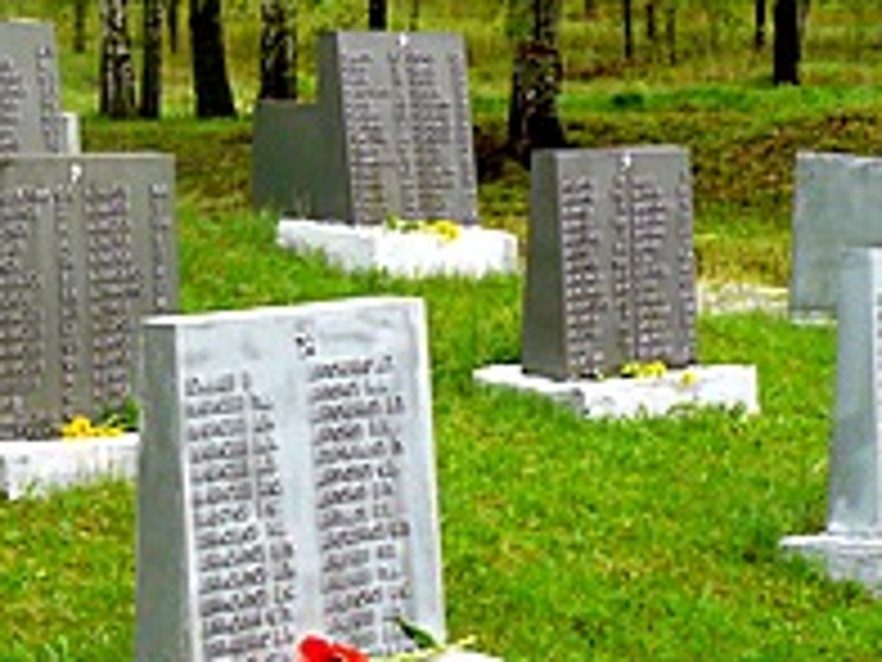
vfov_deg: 10.3
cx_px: 81
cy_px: 360
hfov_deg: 13.6
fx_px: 3669
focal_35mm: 144
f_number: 4
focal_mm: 7.9
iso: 100
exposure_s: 1/160
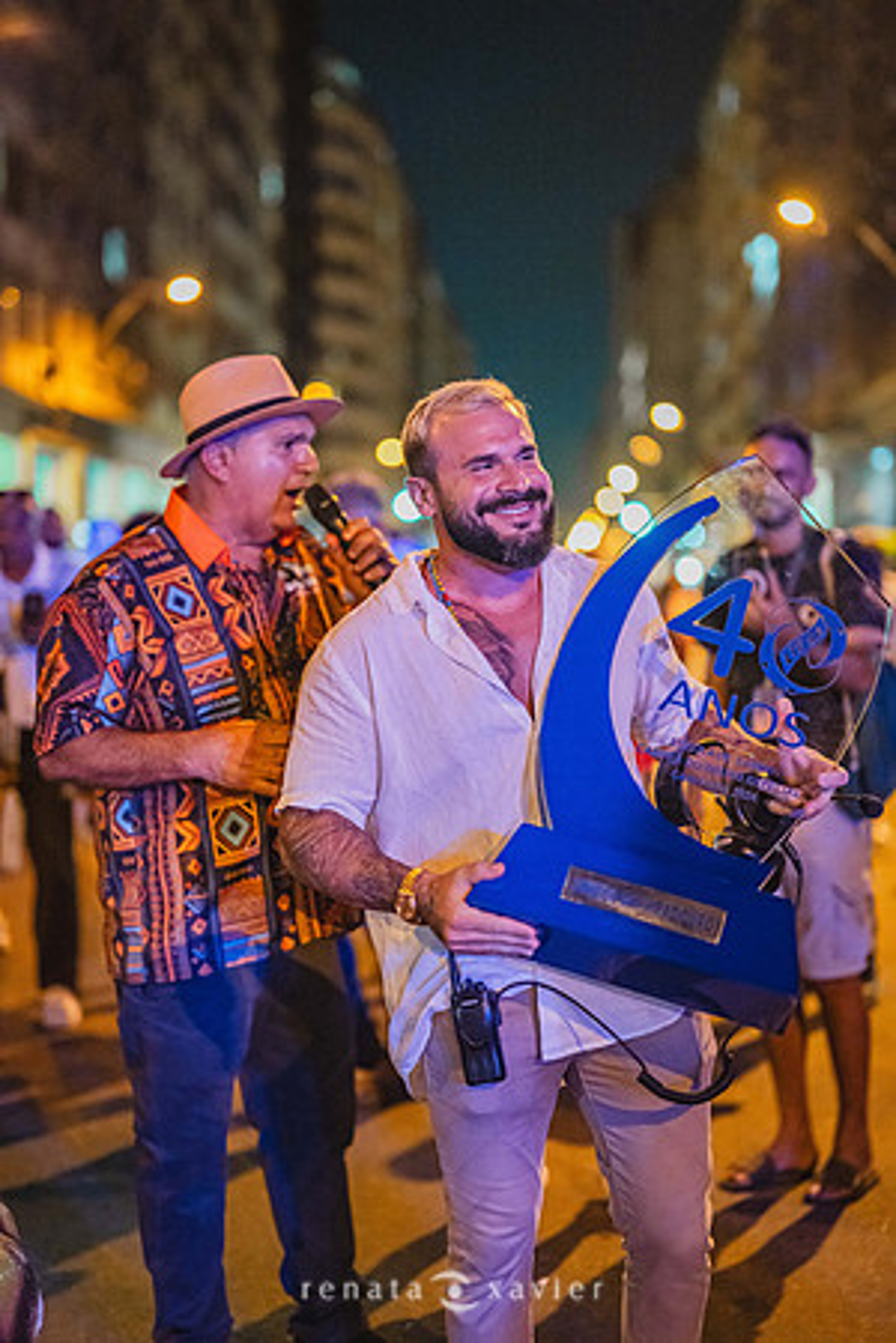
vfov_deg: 39.6
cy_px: 672
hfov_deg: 27.0
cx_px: 448
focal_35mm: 50
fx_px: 1867
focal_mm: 50
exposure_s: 1/250
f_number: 1.2
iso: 6400
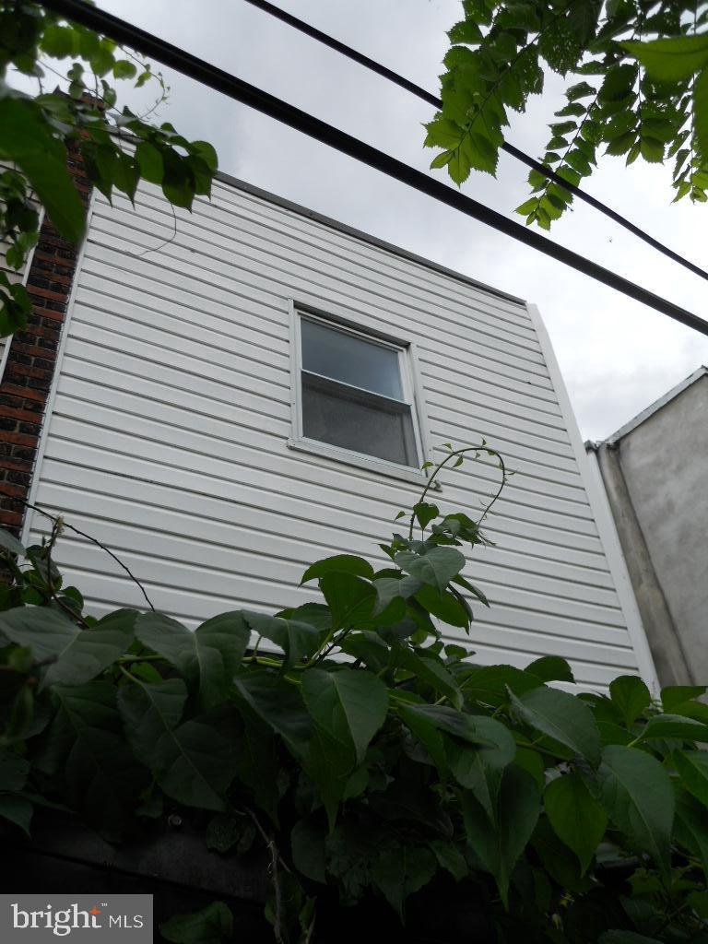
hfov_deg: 49.7
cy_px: 472
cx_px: 354
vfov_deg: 63.4
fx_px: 764
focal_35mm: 28
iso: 80
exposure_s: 1/400
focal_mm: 5
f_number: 5.4
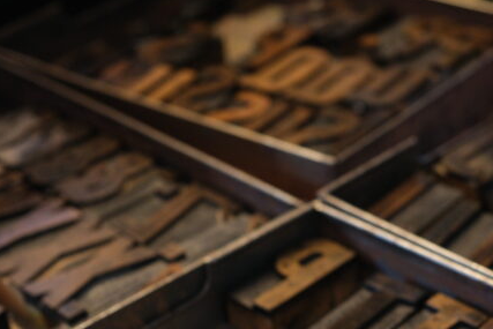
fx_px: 1151
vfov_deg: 16.0
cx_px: 364
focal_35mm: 84
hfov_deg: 24.0
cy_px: 317
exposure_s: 1/34
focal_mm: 23
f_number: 2.2
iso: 1250
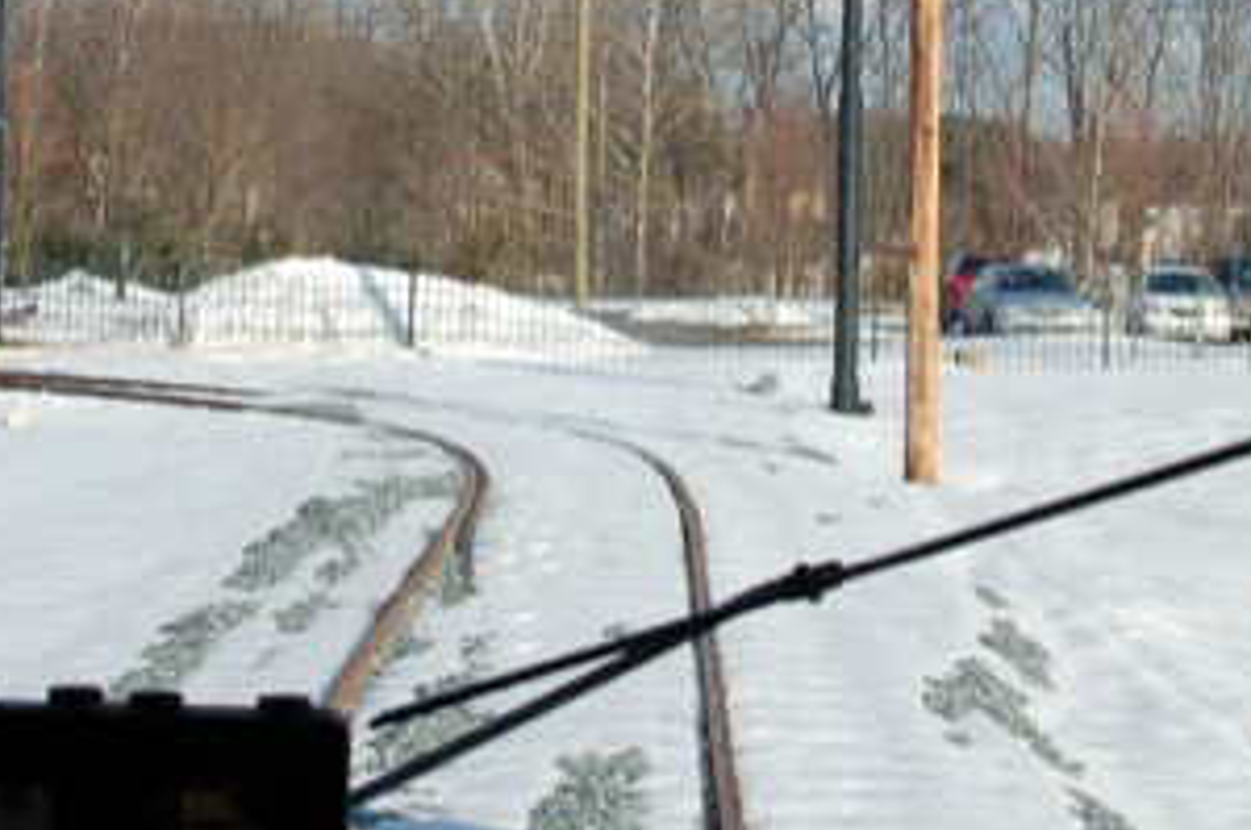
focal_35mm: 112
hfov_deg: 18.3
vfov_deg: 12.2
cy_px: 327
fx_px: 3888
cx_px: 575
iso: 400
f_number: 11
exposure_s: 1/500
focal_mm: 35
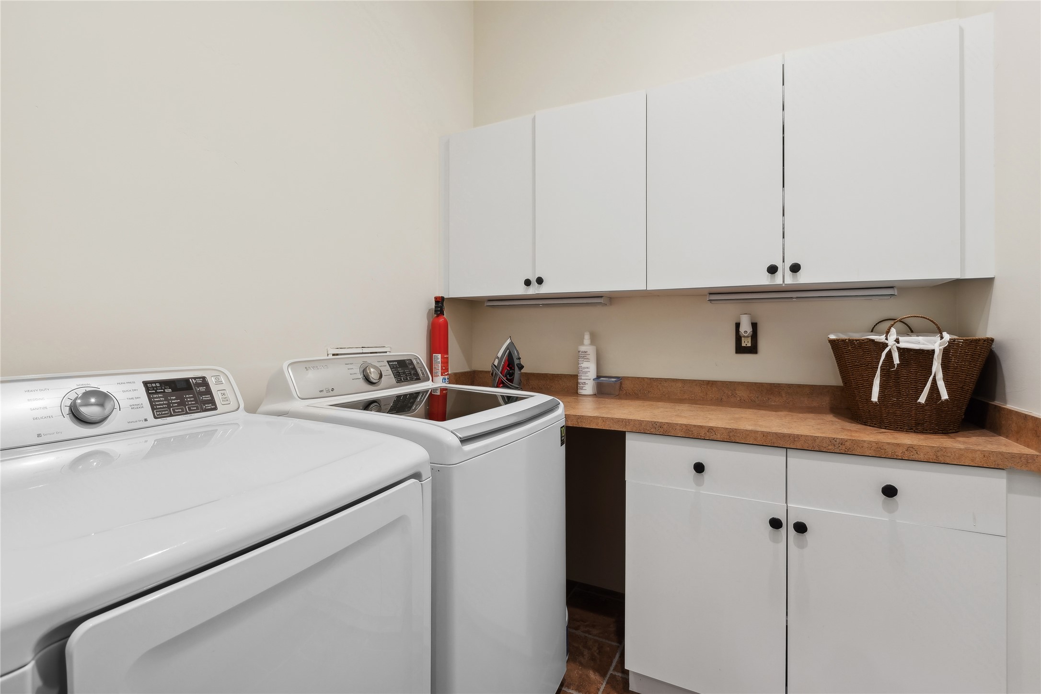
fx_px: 463
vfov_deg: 73.7
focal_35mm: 16
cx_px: 520
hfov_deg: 96.7
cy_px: 347
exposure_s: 1/4
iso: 100
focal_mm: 11
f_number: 6.3
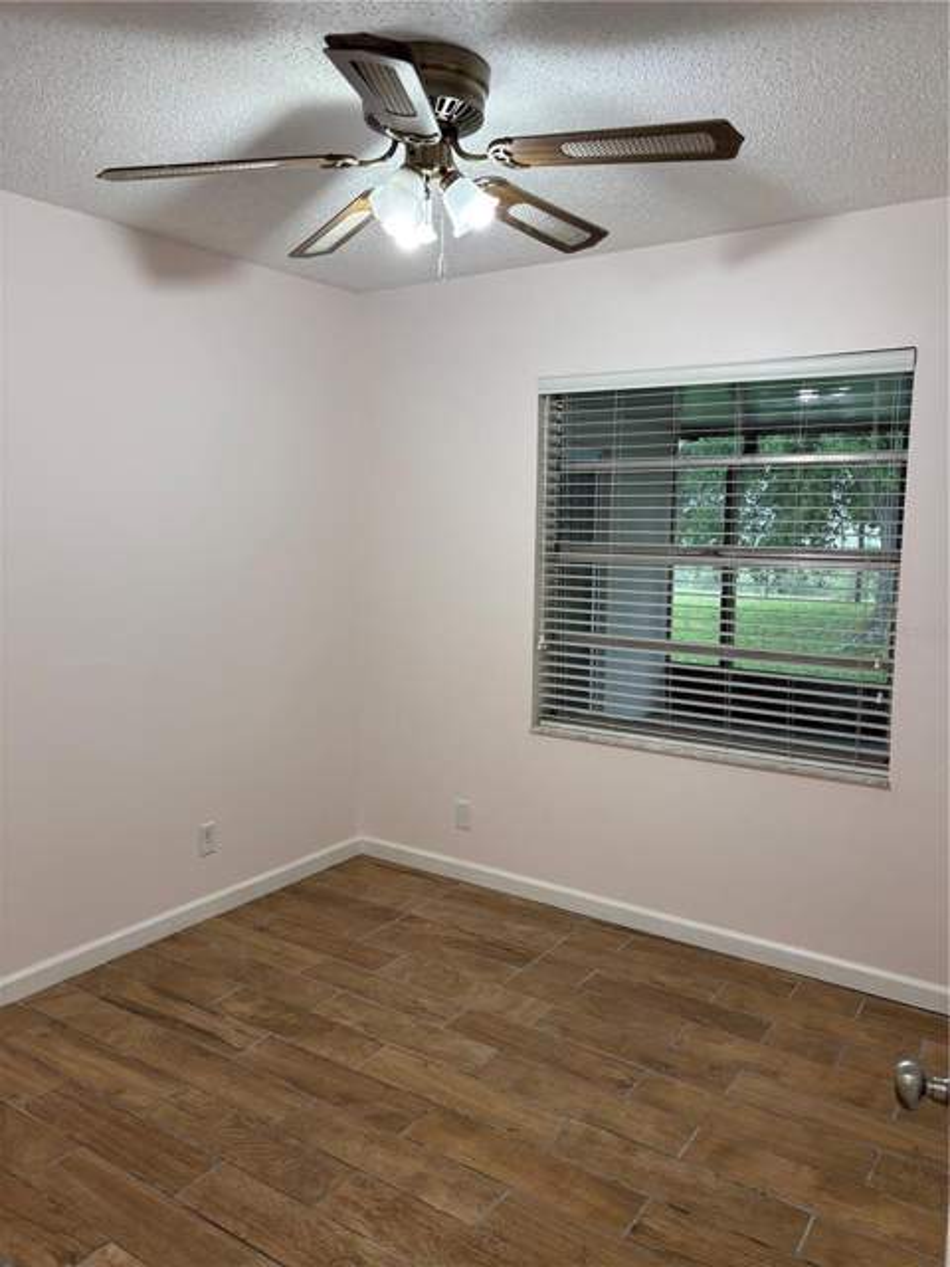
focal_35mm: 26
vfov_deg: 67.3
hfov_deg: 53.1
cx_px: 475
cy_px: 634
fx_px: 951
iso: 80
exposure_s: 1/60
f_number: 1.6
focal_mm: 5.96
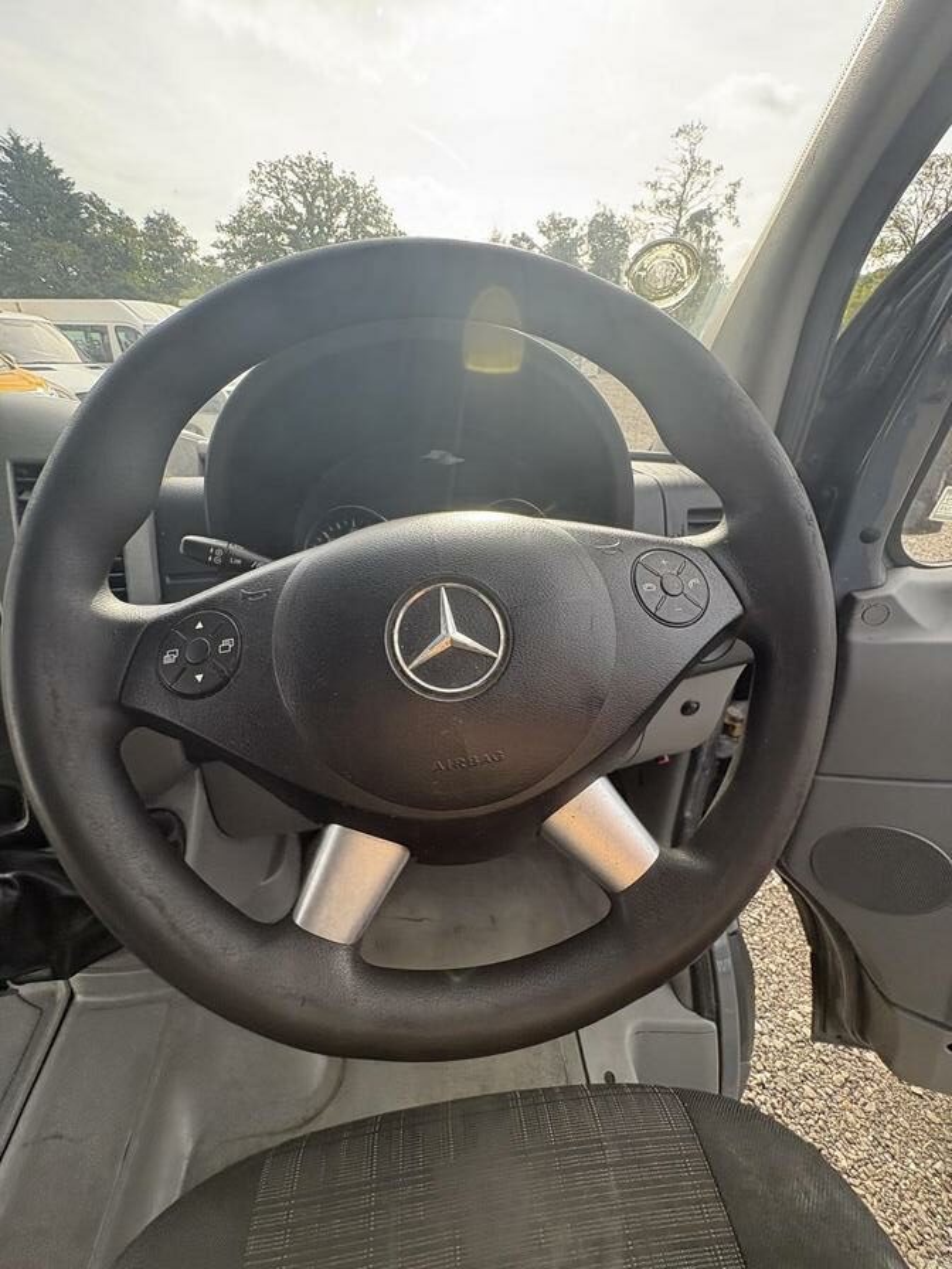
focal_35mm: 14
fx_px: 513
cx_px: 476
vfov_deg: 102.1
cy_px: 634
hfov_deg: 85.7
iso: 64
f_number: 2.2
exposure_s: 1/182
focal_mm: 2.22
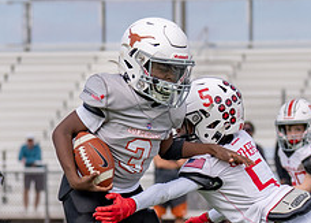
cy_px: 178
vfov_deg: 4.4
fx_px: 2863
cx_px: 254
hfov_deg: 6.2
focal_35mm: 324
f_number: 2.8
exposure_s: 1/3200
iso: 160
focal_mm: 79
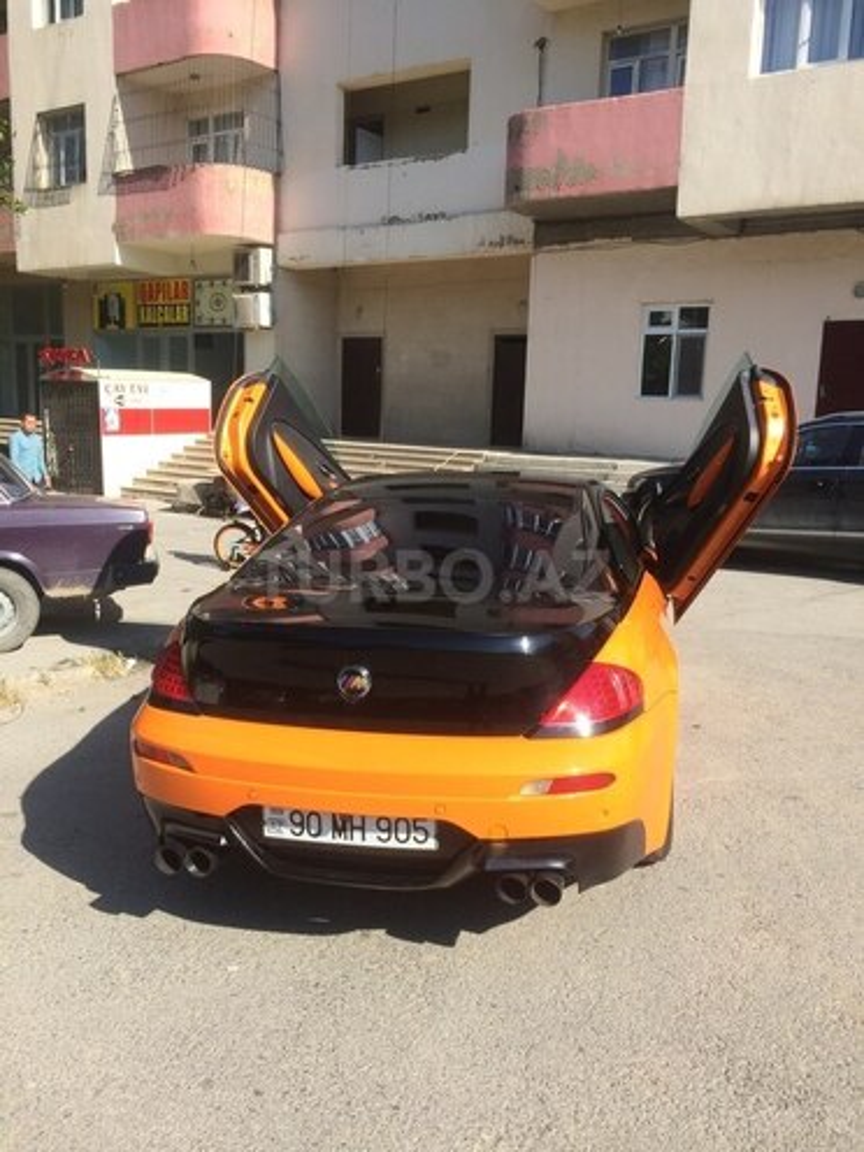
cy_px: 576
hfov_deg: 48.2
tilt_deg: -10.0
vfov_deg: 61.7
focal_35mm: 29
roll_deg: -3.1
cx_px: 432
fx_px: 965
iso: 32
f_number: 2.2
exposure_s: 1/1208
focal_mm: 4.15
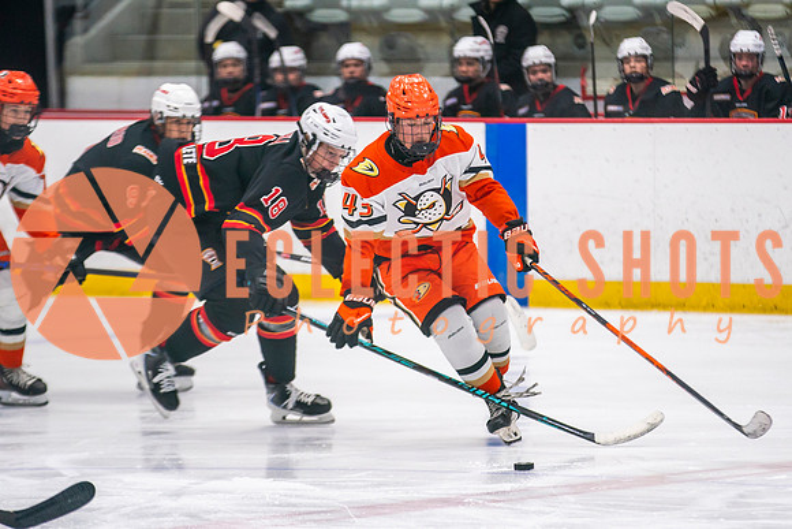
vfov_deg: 4.3
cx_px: 472
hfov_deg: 6.4
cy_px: 264
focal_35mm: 323
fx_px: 7106
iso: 800
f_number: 2.8
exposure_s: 1/640
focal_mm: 200
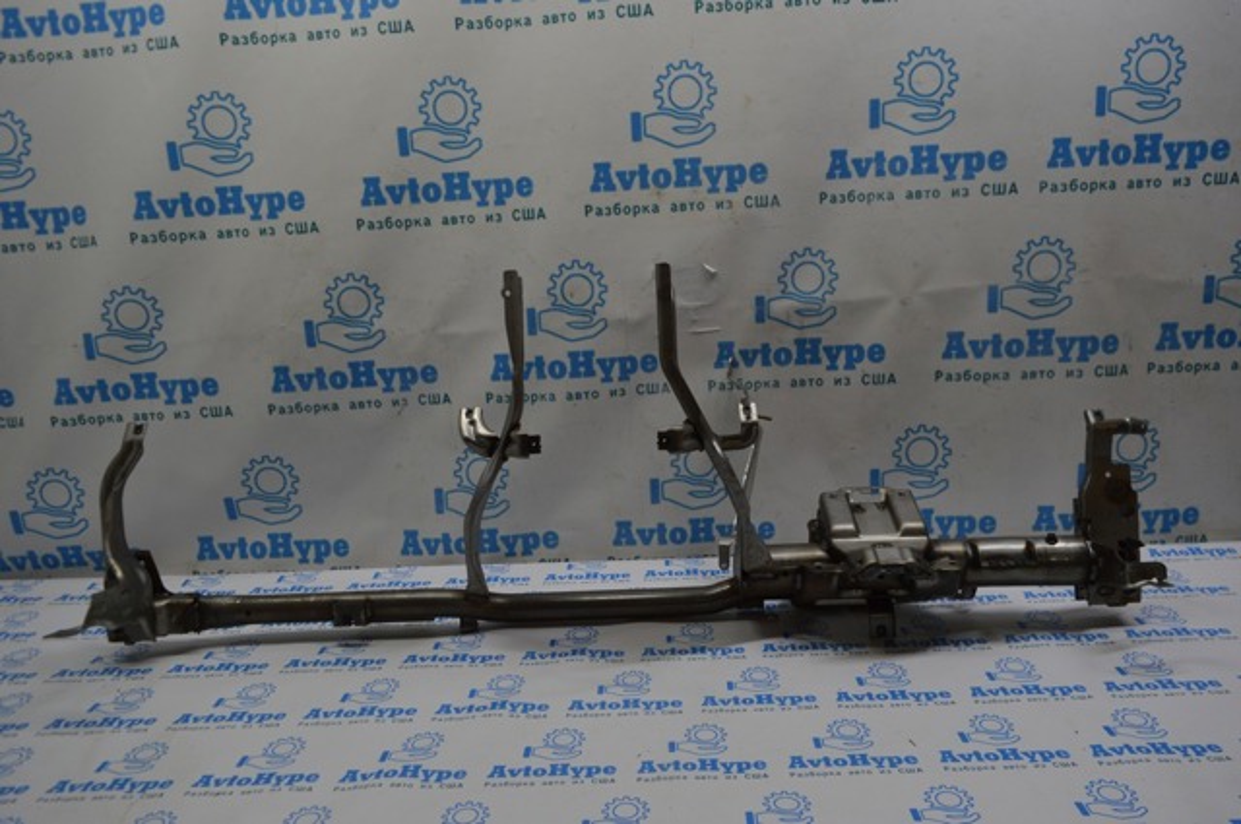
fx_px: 930
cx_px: 620
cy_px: 412
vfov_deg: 47.8
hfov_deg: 67.4
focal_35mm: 27
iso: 400
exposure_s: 1/100
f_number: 5
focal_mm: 18
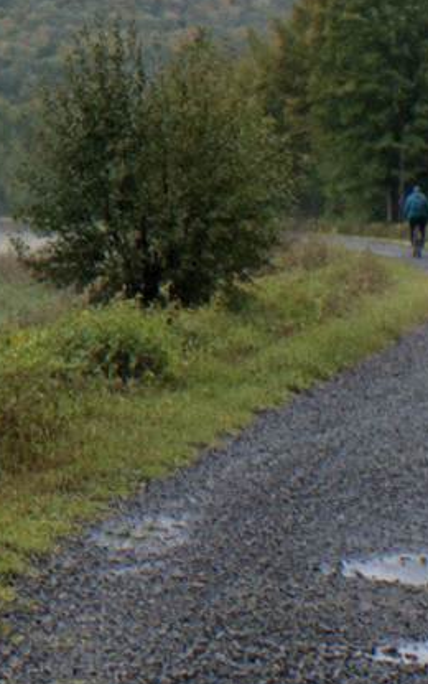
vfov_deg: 10.4
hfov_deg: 6.5
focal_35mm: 201
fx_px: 3745
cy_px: 354
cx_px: -76
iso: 400
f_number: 4
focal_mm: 64
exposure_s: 1/1000
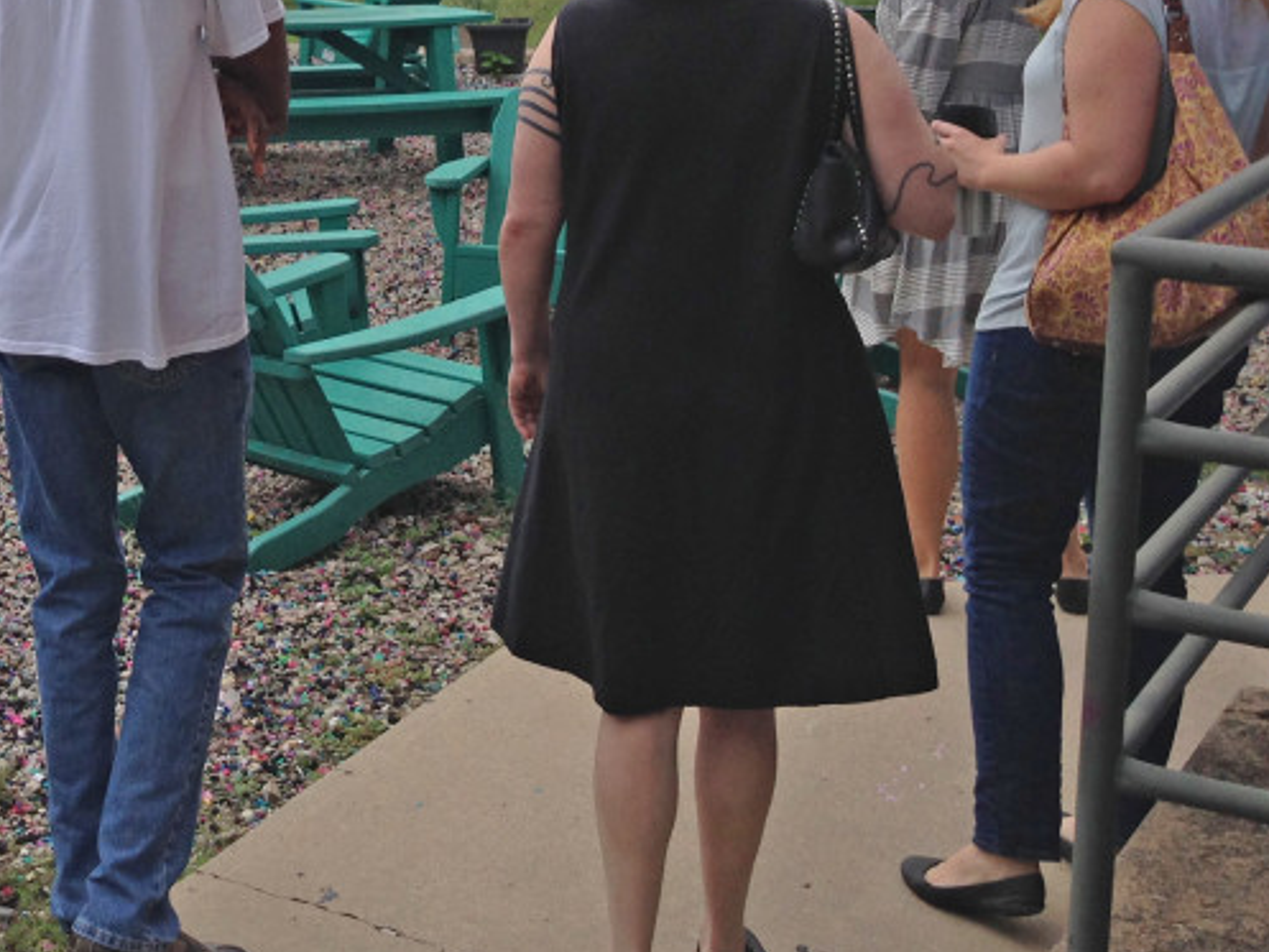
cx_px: 100
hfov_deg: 27.4
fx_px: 2493
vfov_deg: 21.1
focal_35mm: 68
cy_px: 66
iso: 50
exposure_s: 1/1323
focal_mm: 4.12
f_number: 2.4
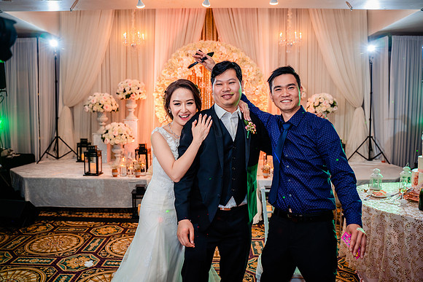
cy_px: 141
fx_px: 329
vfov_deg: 46.4
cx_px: 212
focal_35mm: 28
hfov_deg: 65.5
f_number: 3.5
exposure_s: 1/160
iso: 1000
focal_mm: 28
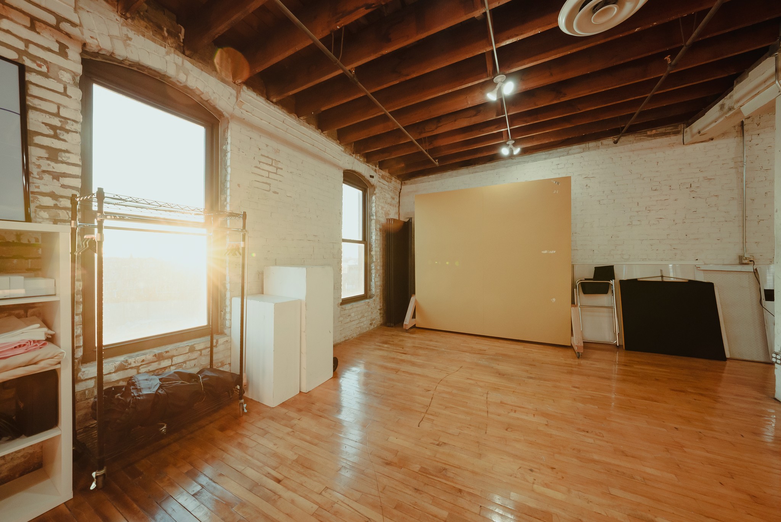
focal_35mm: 12
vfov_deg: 90.1
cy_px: 261
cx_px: 390
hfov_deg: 112.6
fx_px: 260
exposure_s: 1/125
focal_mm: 12
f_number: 5.6
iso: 1600
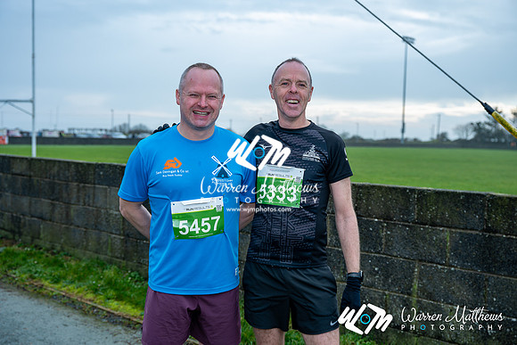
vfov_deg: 30.5
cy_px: 172
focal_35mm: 44
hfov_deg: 44.5
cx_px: 258
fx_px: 632
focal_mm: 44
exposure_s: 1/200
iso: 100
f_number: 4
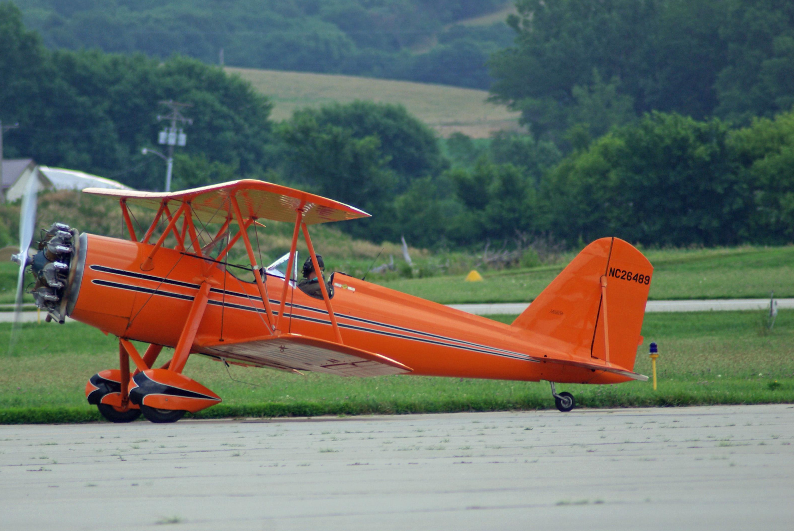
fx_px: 12123
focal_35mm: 549
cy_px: 290
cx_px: 318
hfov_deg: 3.8
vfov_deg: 2.5
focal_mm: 300
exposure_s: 1/180
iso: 100
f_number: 5.6
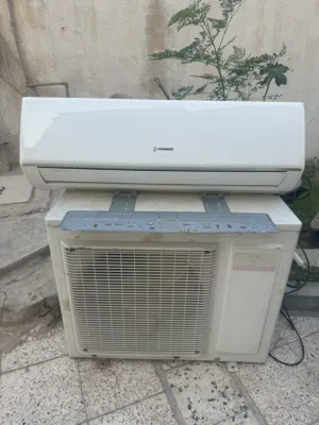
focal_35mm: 24
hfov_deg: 56.8
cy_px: 212
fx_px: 295
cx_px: 160
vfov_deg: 71.6
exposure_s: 1/1357
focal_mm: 6.86
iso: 80
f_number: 1.78
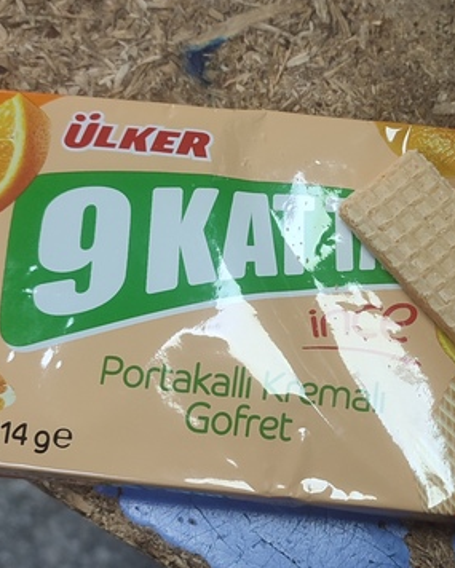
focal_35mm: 63
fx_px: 1060
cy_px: 294
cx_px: 362
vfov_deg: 30.0
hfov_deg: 23.9
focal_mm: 6.04
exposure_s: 1/33
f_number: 1.9
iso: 548
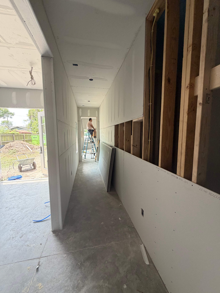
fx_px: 119
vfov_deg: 102.1
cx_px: 110
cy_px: 146
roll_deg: +0.6
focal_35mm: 14
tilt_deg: -5.9
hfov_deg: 85.7
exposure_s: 1/121
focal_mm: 2.22
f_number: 2.2
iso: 125
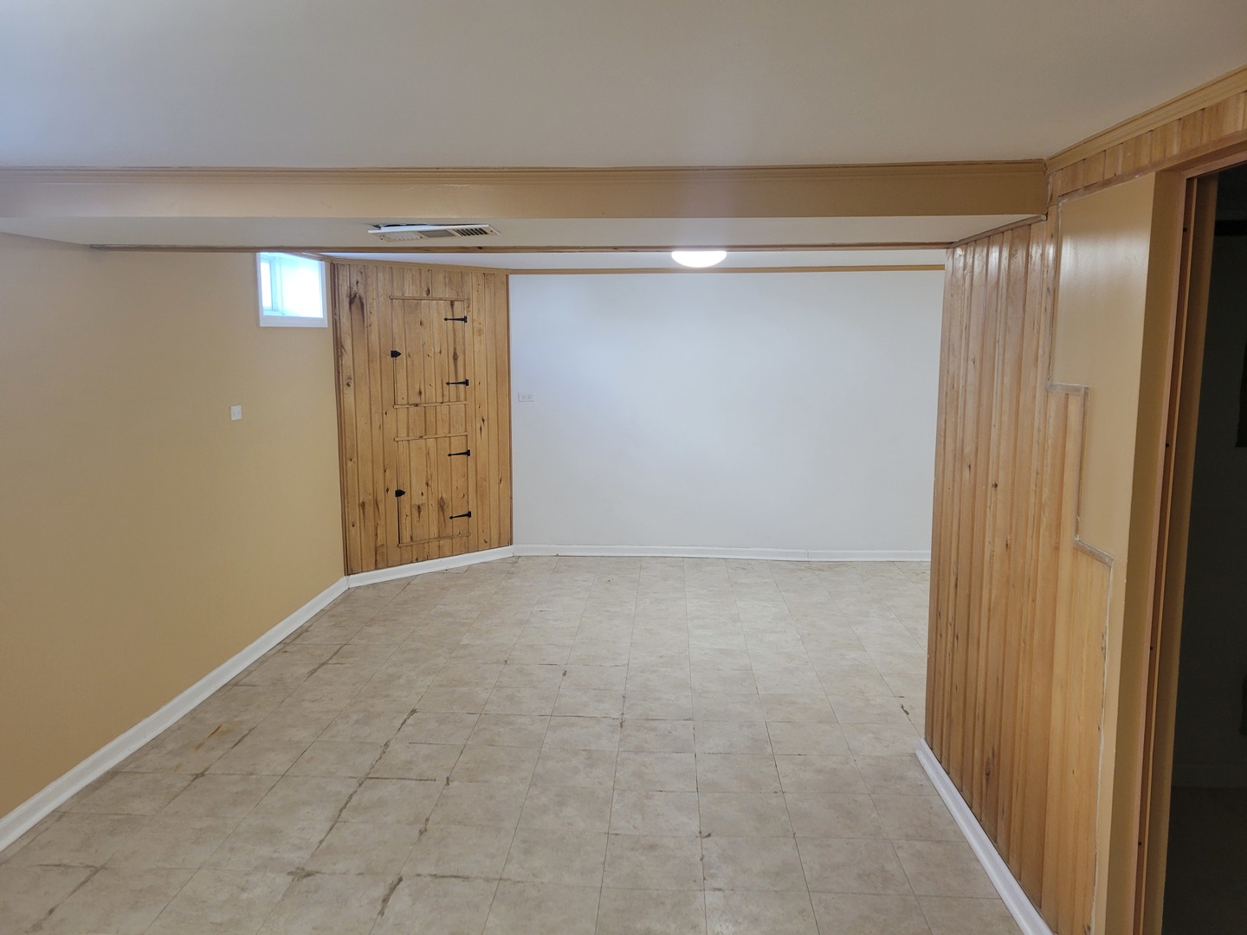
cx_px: 624
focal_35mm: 26
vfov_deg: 53.1
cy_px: 468
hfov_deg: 67.3
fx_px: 937
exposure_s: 1/60
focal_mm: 5.4
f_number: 1.8
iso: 200
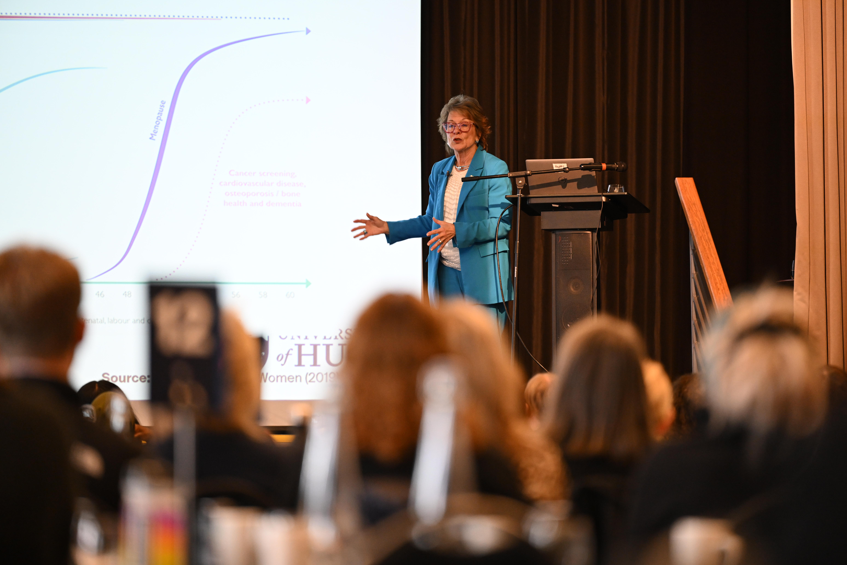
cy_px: 282
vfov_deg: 6.9
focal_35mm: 200
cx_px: 424
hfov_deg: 10.3
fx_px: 4705
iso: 2500
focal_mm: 200
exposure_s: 1/200
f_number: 2.8
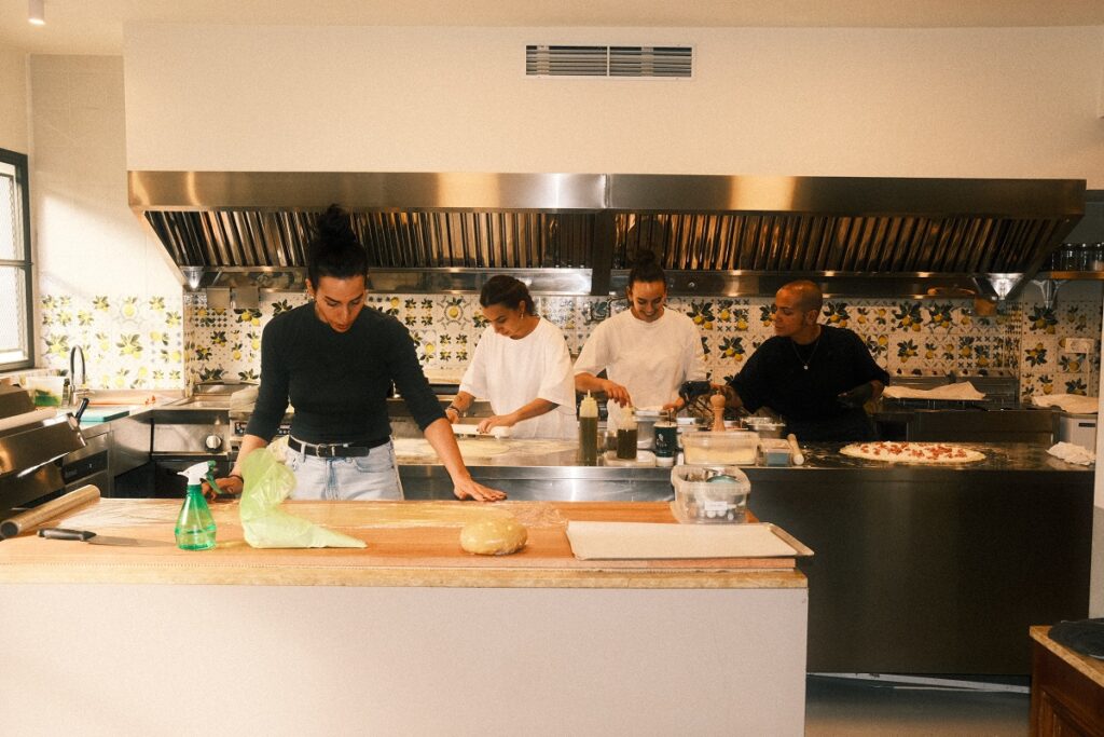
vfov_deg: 37.9
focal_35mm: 35
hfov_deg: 54.4
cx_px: 552
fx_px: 1073
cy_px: 368
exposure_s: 1/170
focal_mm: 23
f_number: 7.1
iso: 3200
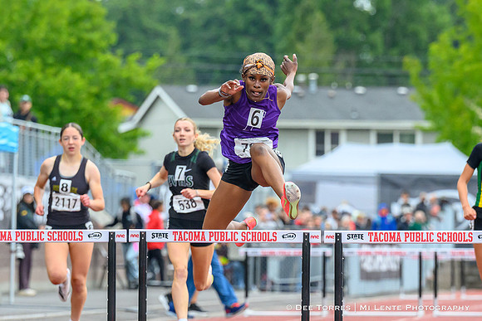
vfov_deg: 3.2
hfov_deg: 4.8
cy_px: 235
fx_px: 5785
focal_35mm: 432
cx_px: 251
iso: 1400
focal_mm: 200
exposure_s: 1/1600
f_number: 4.5
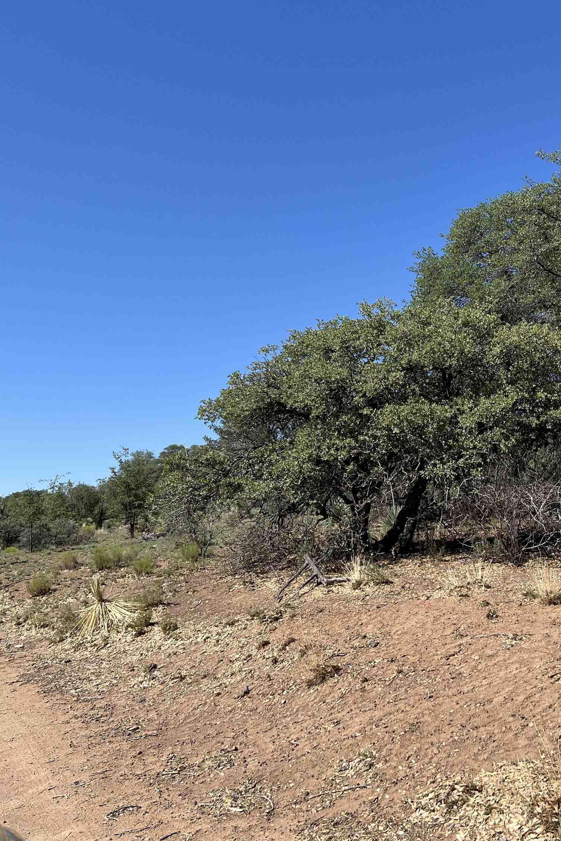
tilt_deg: +7.8
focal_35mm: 37
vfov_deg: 51.9
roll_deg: +3.8
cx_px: 394
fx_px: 865
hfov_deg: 35.4
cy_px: 412
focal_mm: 5.7
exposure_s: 1/3460
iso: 50
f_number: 1.5
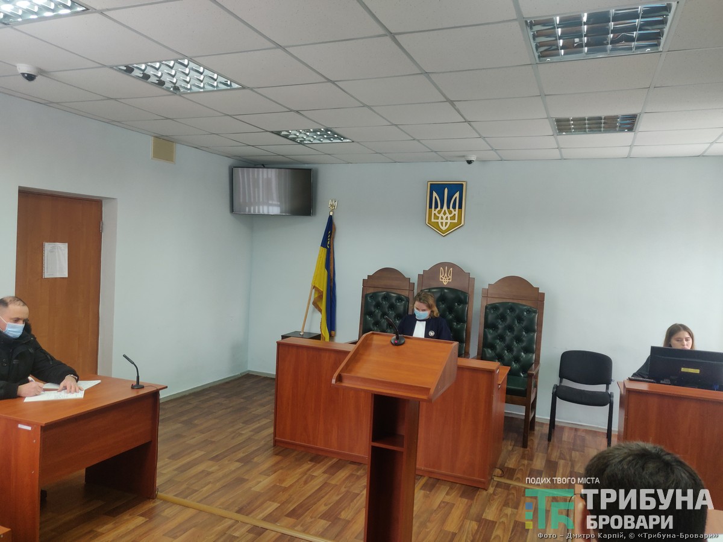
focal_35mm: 25
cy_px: 271
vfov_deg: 54.9
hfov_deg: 69.4
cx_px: 362
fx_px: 522
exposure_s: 1/33
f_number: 1.7
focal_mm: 4.25
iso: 400
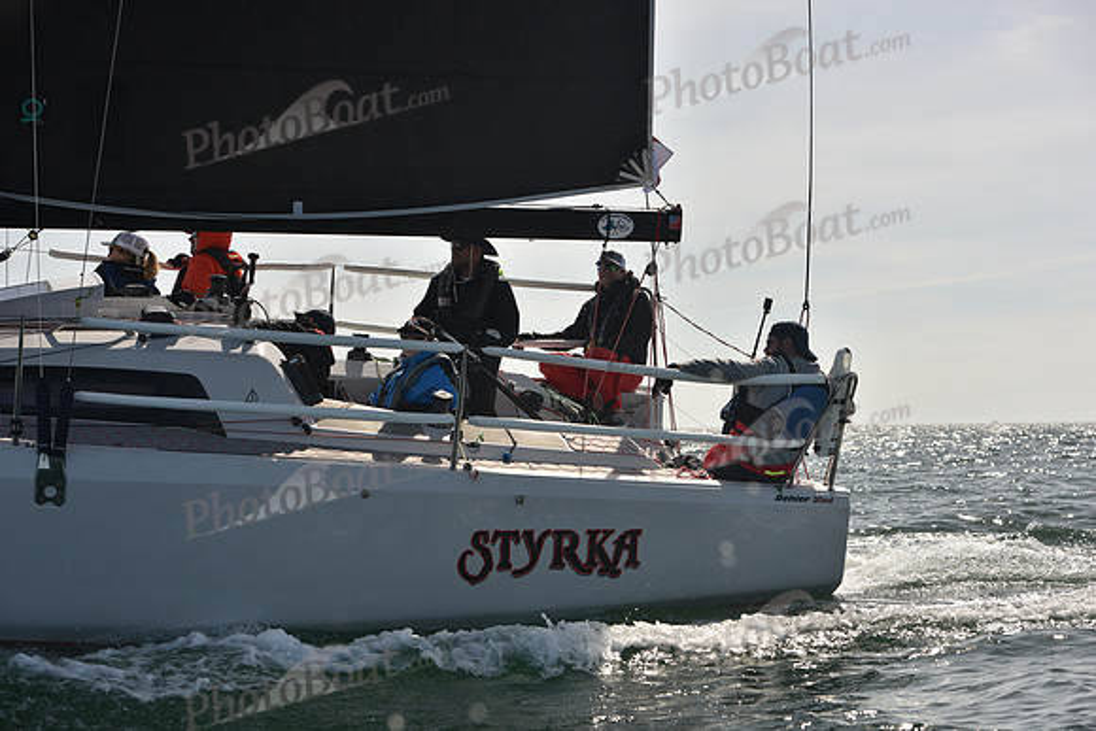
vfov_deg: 19.5
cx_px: 548
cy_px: 366
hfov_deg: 28.8
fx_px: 2132
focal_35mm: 70
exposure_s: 1/640
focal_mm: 70
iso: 250
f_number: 6.3
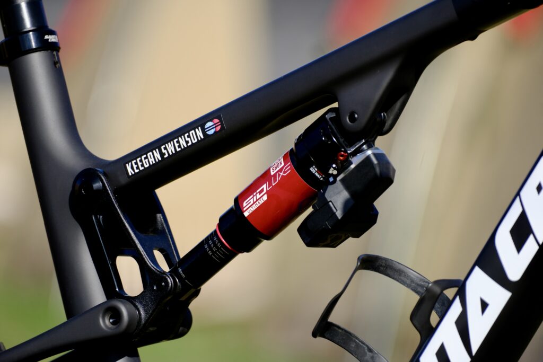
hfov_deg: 4.6
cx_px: 272
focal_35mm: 450
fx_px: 6788
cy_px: 181
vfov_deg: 3.1
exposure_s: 1/1000
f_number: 5.6
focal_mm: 300
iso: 250
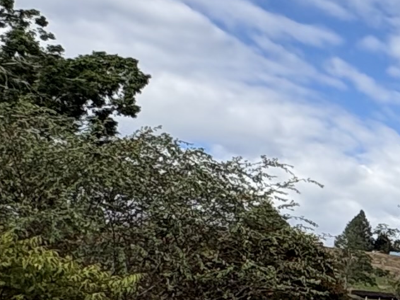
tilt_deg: +8.1
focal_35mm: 89
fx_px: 1029
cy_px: 320
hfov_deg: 14.8
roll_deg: -0.7
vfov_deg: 16.2
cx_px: 931
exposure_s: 1/1477
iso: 40
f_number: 2.2
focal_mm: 2.22
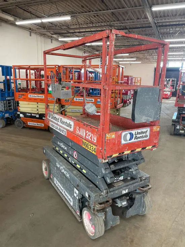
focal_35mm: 26
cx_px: 92
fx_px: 185
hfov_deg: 53.1
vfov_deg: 67.3
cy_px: 124
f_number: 1.6
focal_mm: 4.2
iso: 64
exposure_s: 1/60
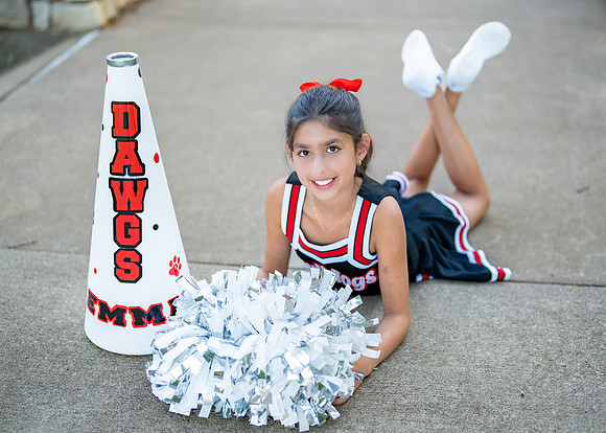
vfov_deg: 23.3
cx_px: 317
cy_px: 212
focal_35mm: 61
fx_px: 1048
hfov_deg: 32.2
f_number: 1.2
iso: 200
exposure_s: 1/500
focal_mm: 50
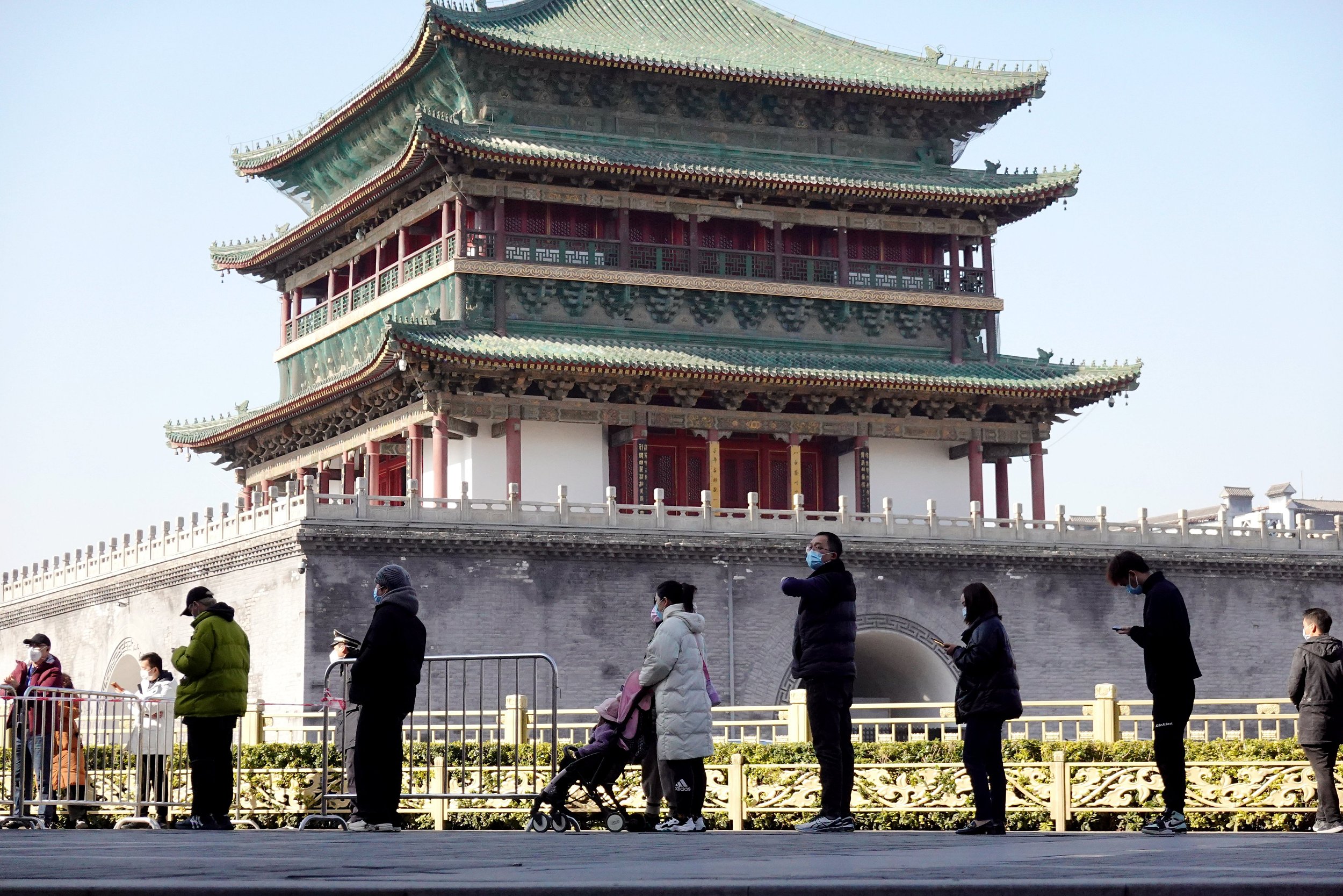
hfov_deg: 25.7
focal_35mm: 79
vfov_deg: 17.3
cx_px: 672
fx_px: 2947
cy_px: 448
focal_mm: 29.1
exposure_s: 1/3200
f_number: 4
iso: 800
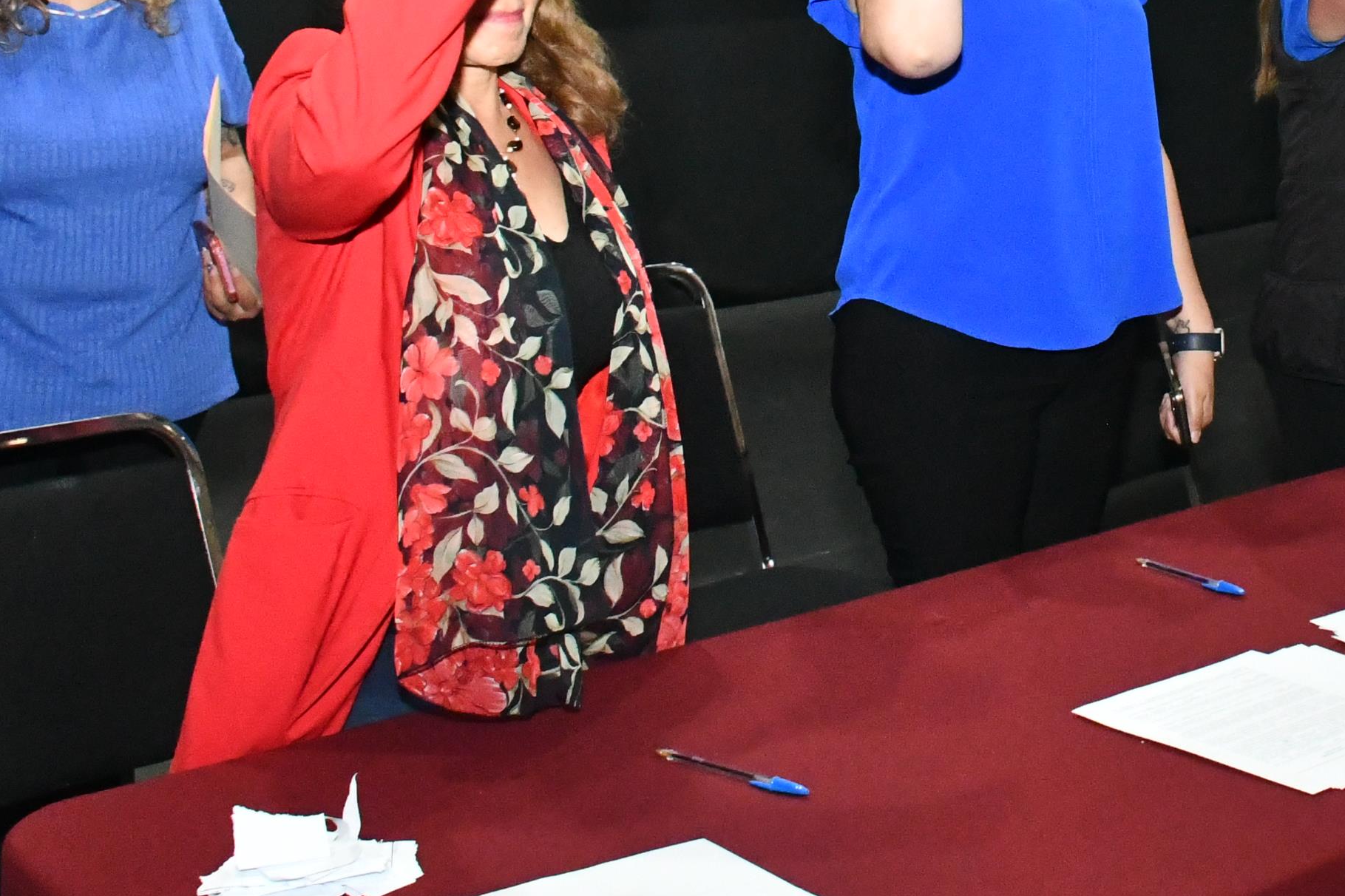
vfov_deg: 21.3
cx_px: 1069
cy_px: 34
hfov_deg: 31.6
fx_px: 2316
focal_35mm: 62
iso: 7200
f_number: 9
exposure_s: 1/100
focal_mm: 18
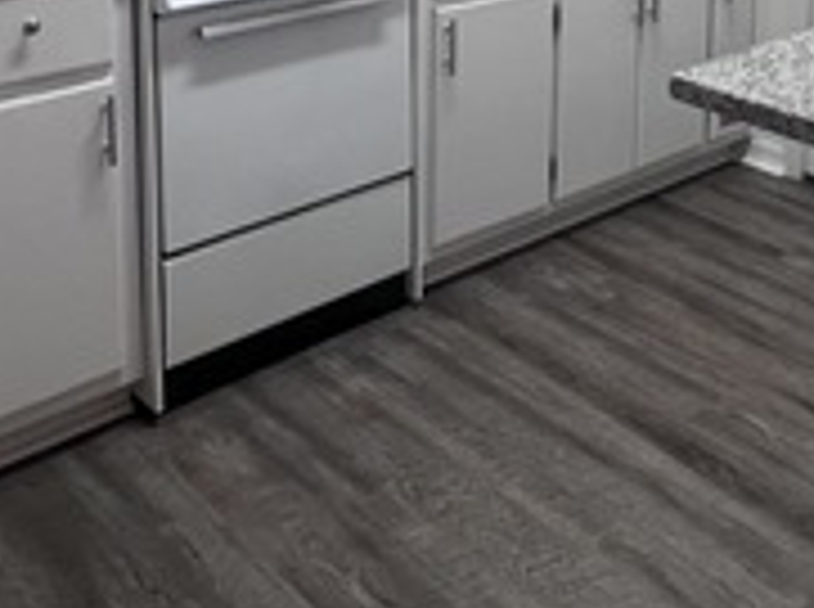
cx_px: 632
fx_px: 1126
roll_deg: -1.0
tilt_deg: -6.3
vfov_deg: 25.8
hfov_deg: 38.5
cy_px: -185
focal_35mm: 48
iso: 250
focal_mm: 1.57
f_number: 1.8
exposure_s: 1/120
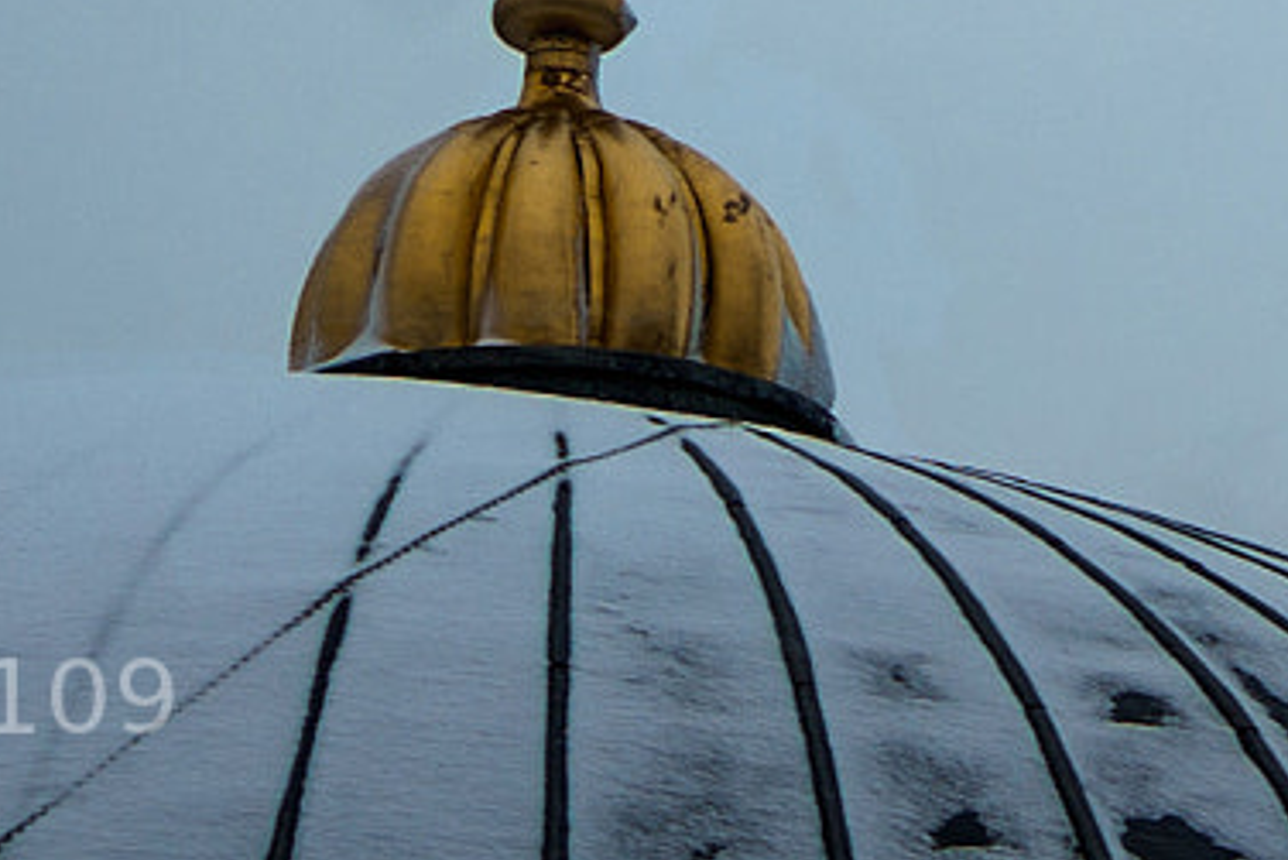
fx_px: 15998
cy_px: -869
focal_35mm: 447
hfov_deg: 4.6
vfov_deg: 3.1
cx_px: 1124
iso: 100
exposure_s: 1/1000
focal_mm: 70
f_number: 4
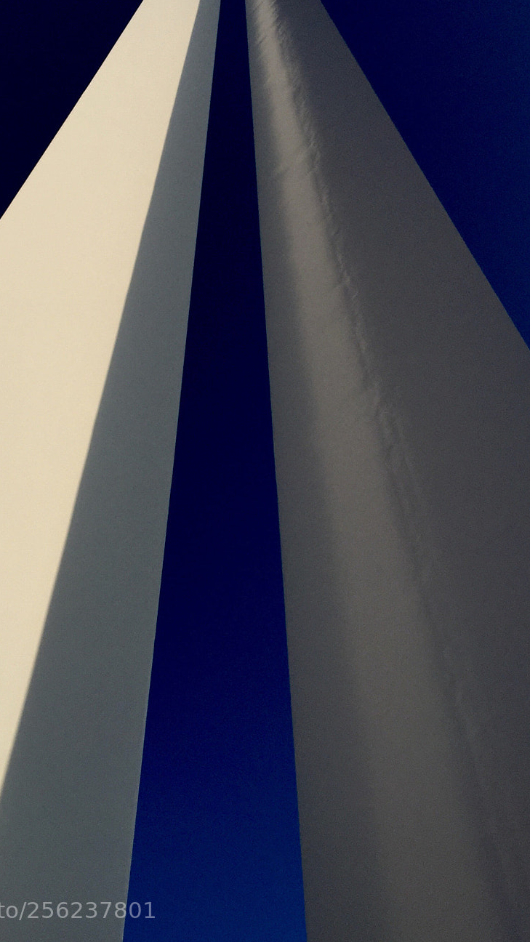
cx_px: 212
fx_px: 974
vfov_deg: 51.3
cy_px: 386
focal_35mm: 39
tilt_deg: +55.4
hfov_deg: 30.3
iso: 32
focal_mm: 4.15
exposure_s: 1/3968
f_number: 2.2
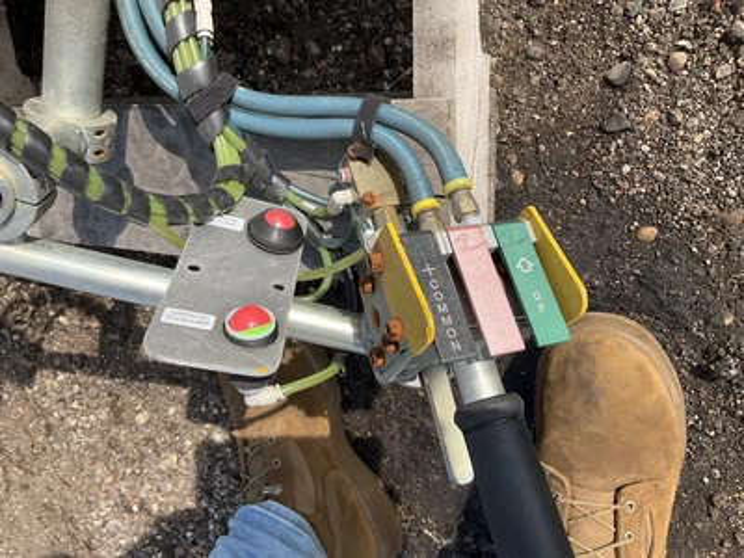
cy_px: 279
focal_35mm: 29
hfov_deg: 61.7
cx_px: 372
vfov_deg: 48.2
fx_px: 623
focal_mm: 3
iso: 25
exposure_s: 1/978
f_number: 1.8
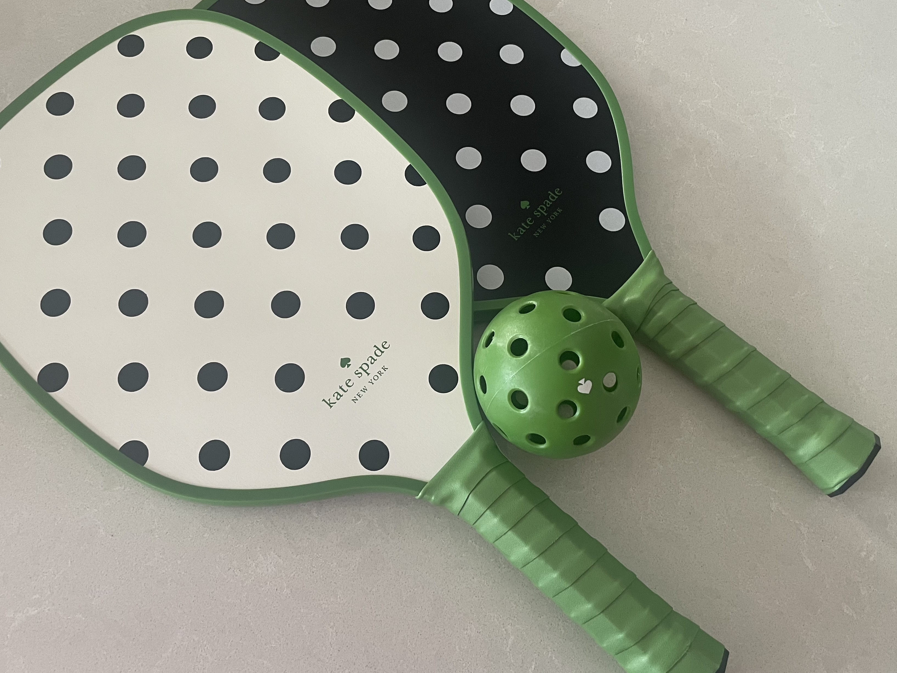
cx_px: 447
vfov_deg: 44.1
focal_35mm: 32
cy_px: 303
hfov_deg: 56.8
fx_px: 829
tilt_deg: -66.2
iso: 250
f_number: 1.6
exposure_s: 1/60
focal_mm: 4.2
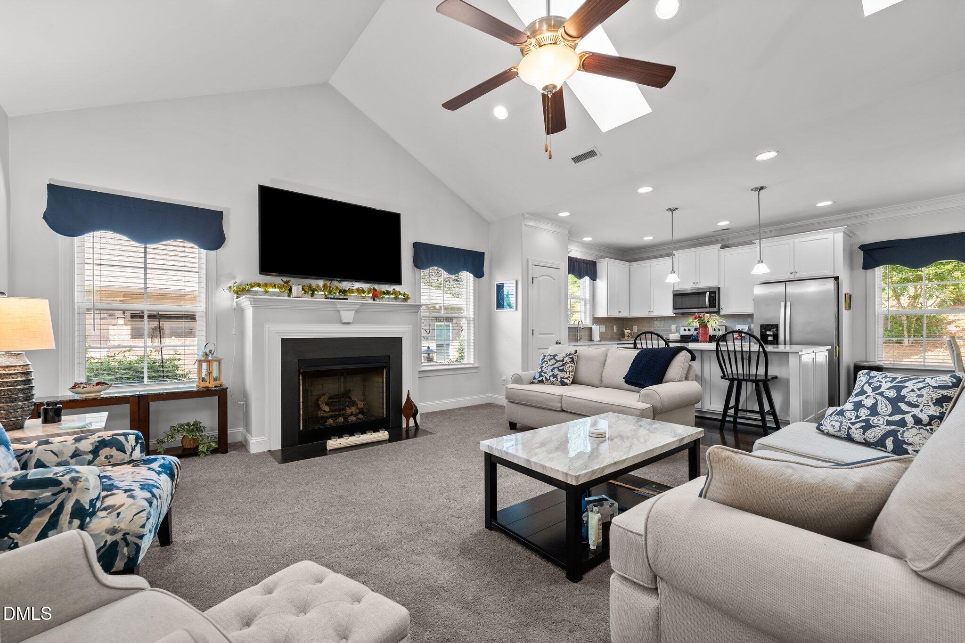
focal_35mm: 14
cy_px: 322
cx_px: 482
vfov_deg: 81.2
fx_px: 375
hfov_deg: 104.3
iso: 200
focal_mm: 14
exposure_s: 1/5
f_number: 7.1
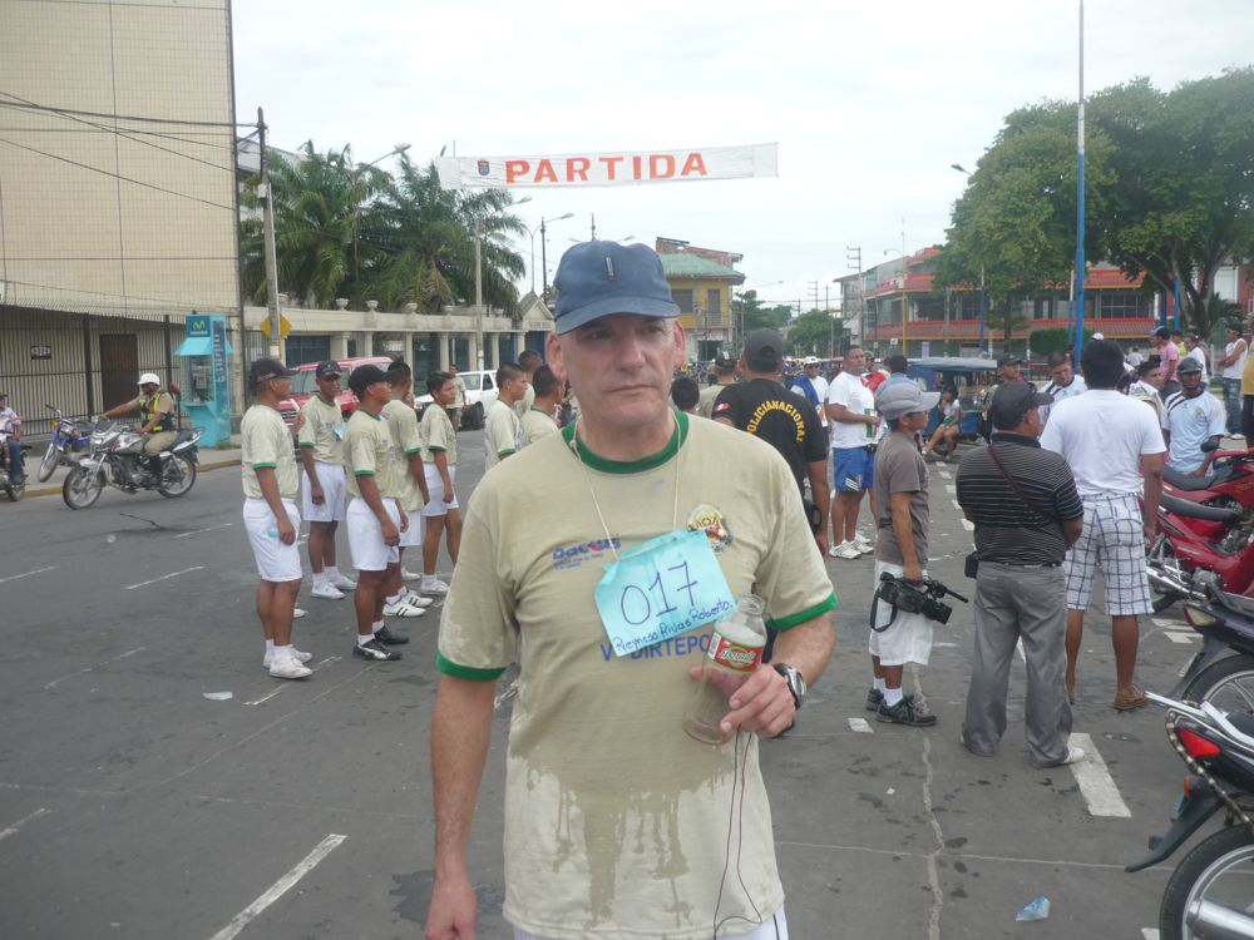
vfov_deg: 42.9
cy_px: 470
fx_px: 1195
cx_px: 627
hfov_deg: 55.4
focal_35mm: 33
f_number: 2.8
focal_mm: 5.5
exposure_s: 1/800
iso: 100
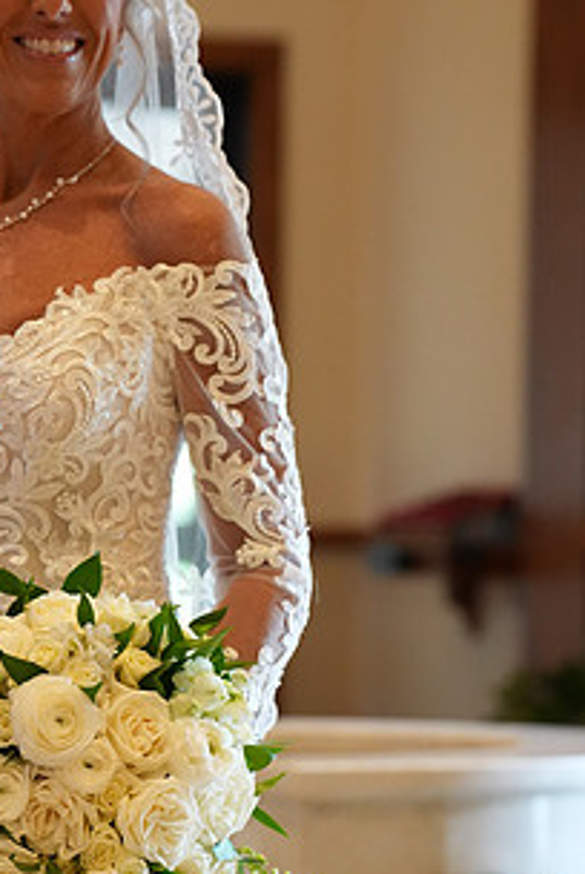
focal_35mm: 192
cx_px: 79
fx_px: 4669
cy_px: 556
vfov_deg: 10.7
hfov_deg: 7.2
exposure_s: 1/100
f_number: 4
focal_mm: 101
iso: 5000
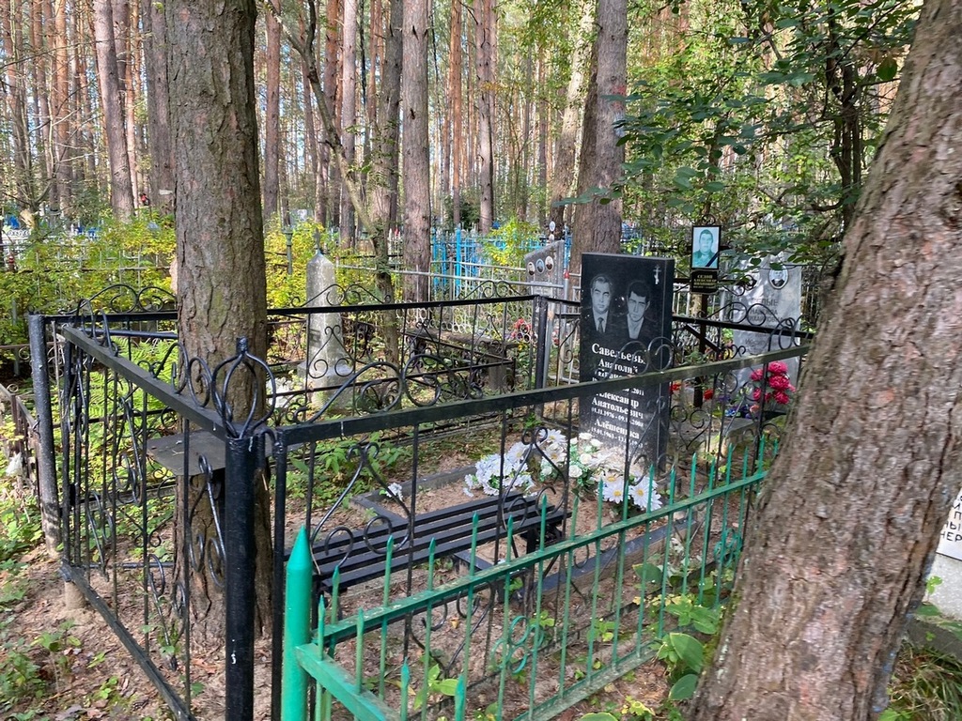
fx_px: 723
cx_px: 481
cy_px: 360
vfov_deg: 53.1
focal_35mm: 26
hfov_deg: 67.3
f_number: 1.8
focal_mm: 4.25
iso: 80
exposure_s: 1/121
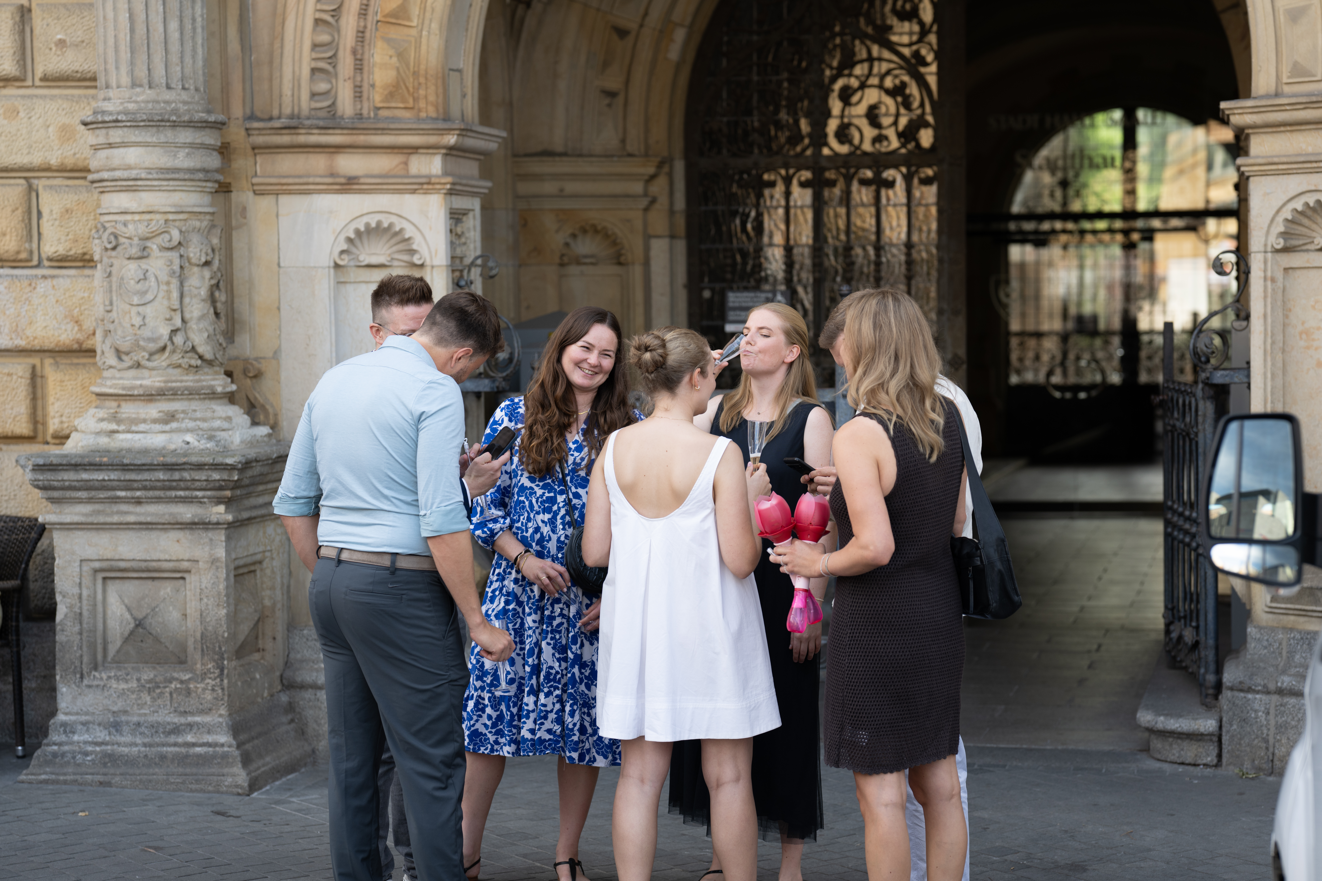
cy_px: 440
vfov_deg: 16.1
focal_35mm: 85
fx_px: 3121
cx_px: 661
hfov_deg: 23.9
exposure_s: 1/320
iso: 125
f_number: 3.2
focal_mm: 85
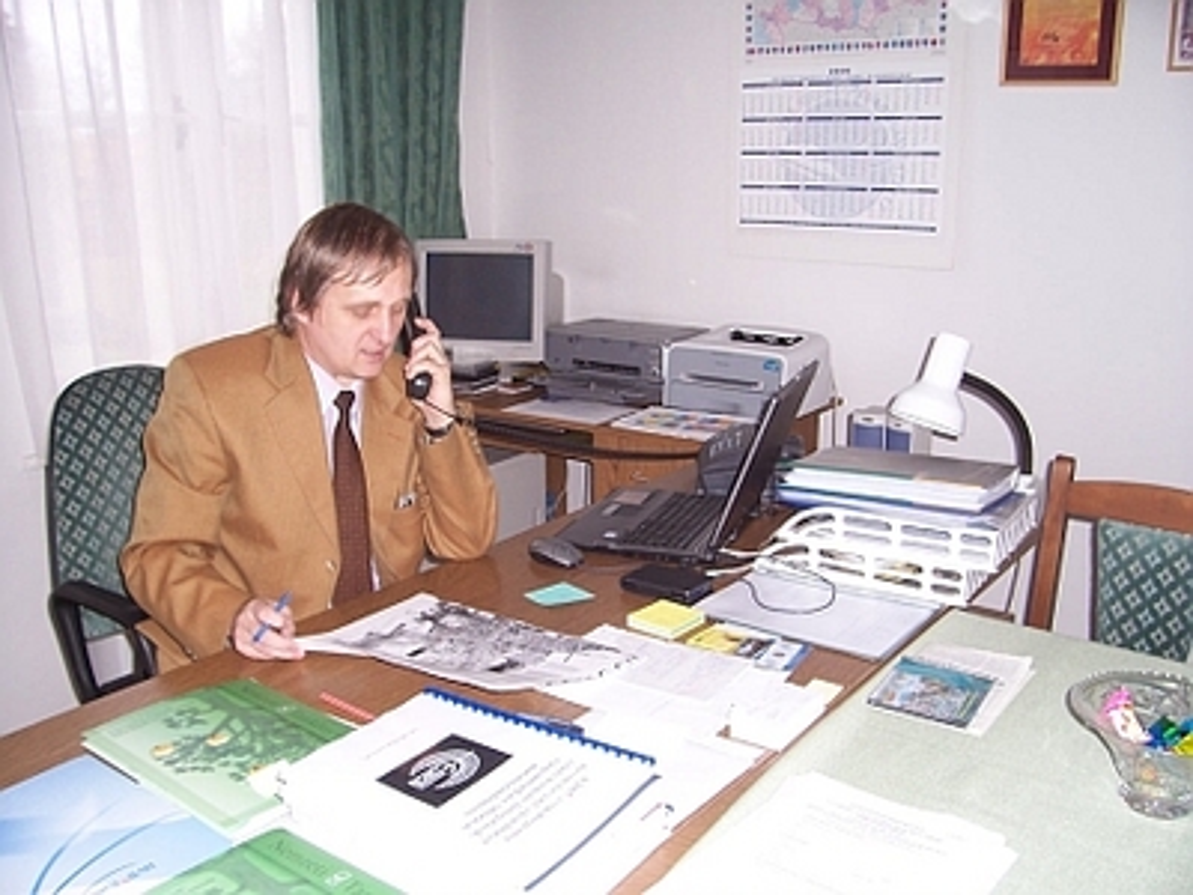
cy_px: 448
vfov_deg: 41.8
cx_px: 596
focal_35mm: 34
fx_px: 1172
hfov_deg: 54.0
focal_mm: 5.6
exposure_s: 1/60
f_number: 2.7
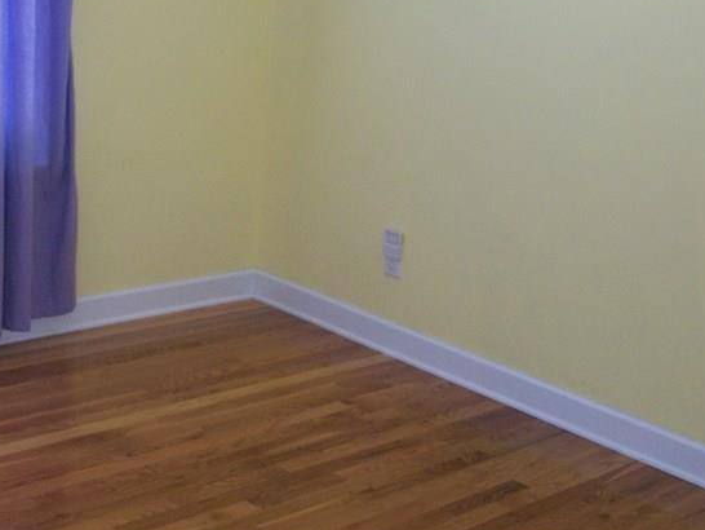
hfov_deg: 31.7
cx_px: 186
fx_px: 1223
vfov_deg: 24.4
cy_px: 212
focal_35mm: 60
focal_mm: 5.7
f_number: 2.9
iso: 160
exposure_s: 1/30
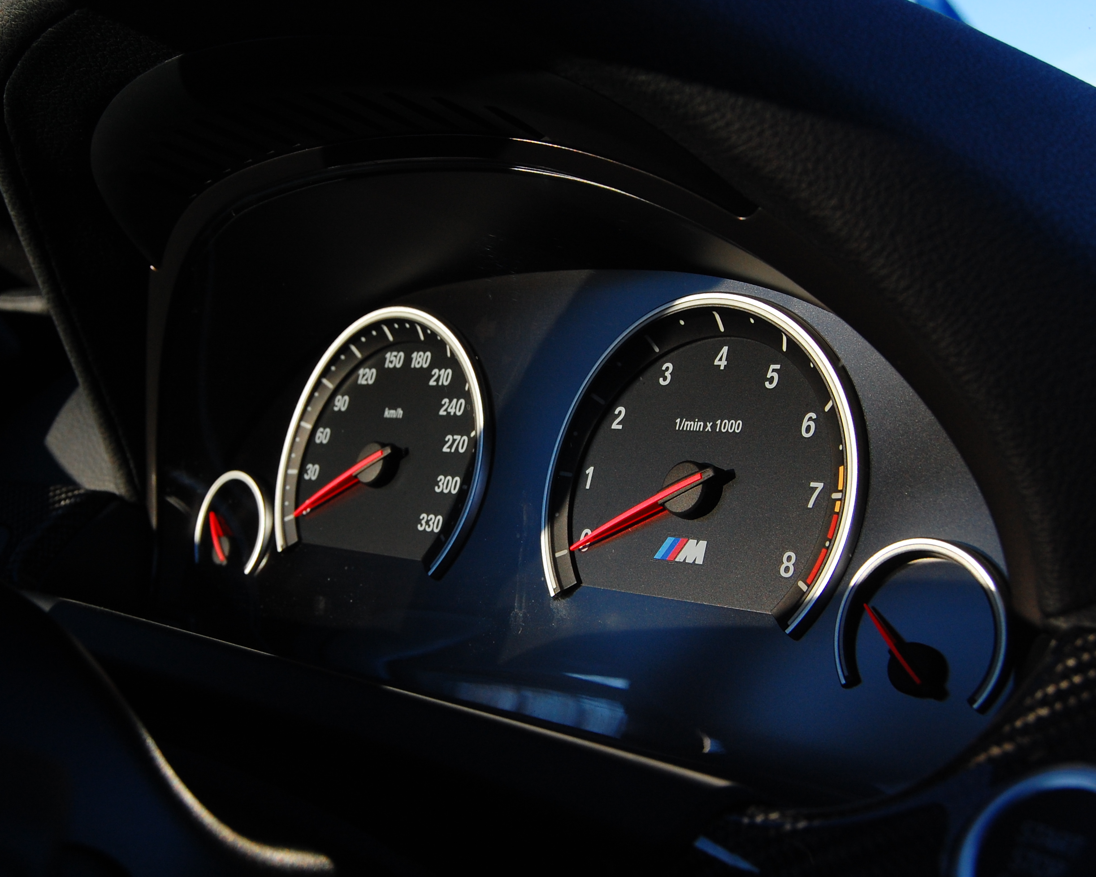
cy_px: 437
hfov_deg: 41.1
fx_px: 1460
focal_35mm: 45
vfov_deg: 33.4
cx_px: 490
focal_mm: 26
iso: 400
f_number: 8
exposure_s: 1/250
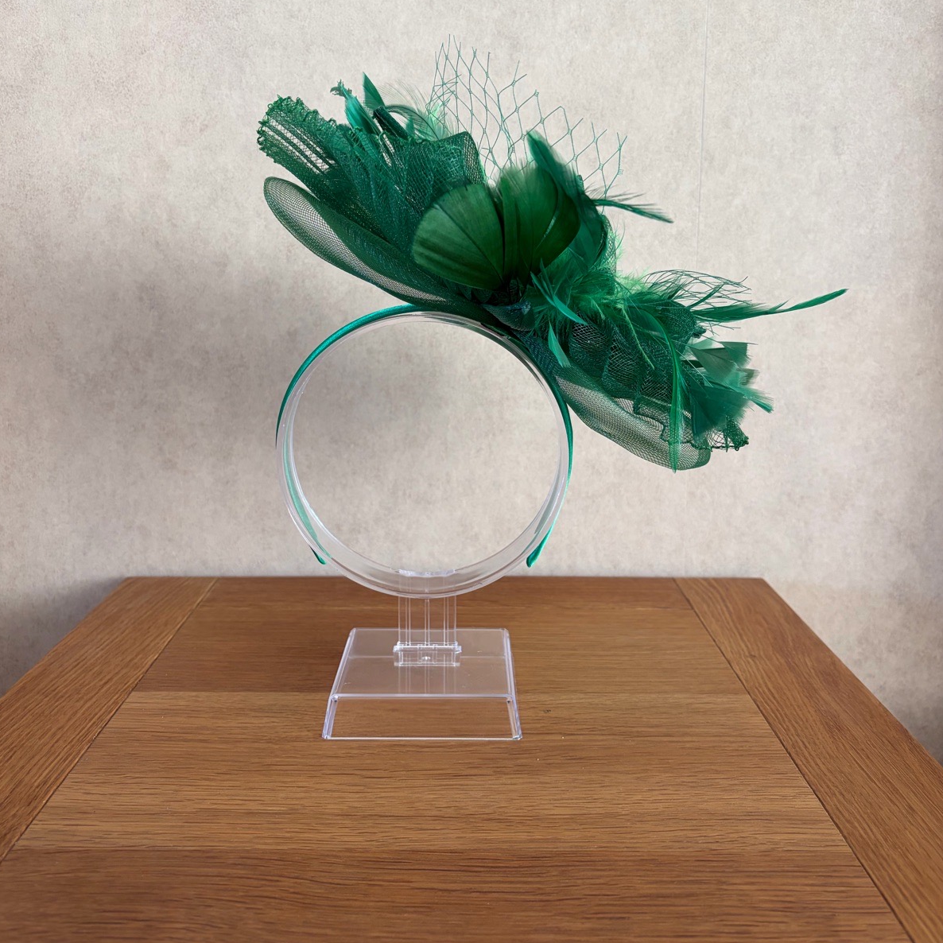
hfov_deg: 52.5
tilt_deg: -8.6
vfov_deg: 52.4
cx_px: 471
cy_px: 416
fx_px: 955
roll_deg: -0.4
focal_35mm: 31
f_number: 1.6
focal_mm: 5.96
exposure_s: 1/77
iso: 125
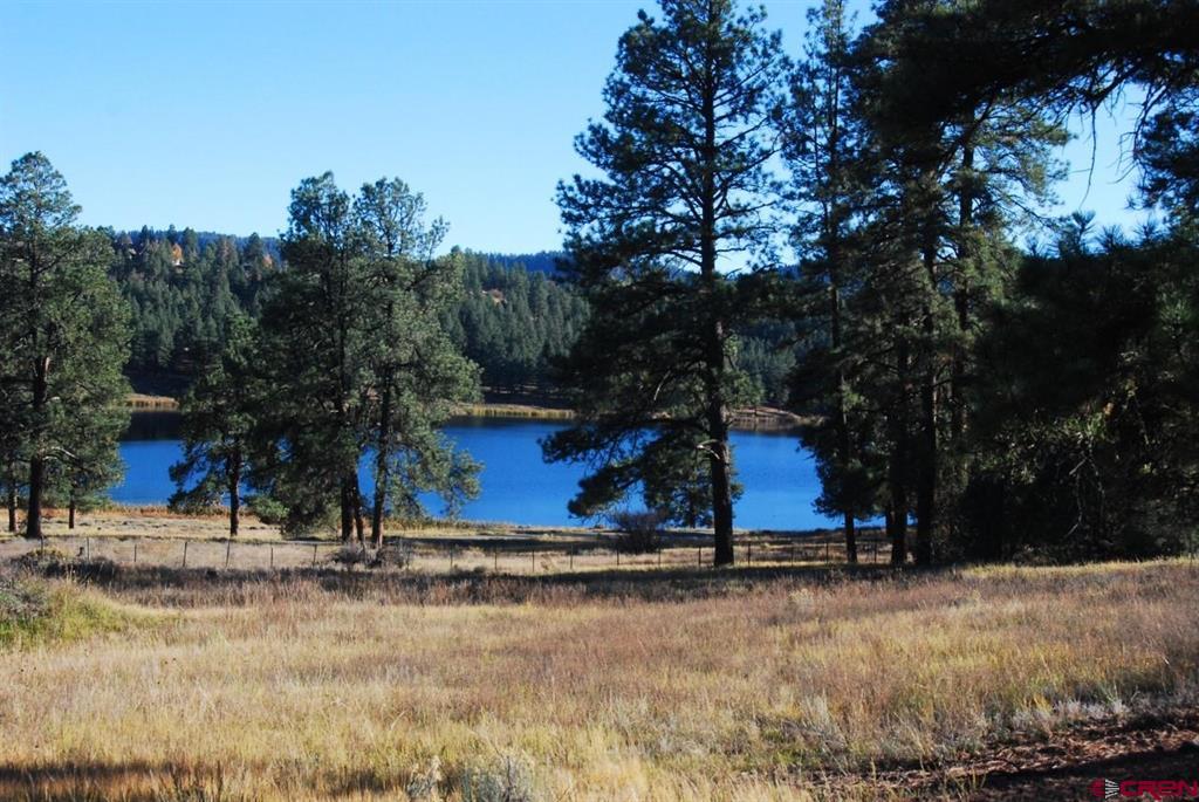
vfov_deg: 22.7
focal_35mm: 60
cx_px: 600
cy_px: 401
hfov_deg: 33.4
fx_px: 2000
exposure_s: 1/320
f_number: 9
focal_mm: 40
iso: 400
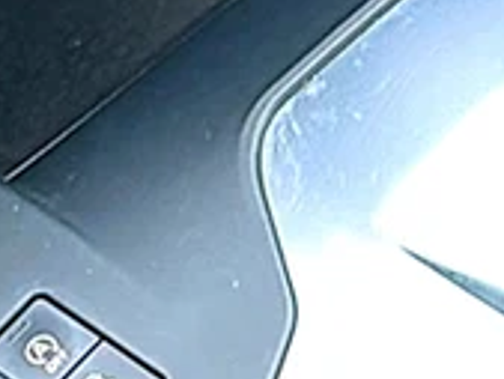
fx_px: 2477
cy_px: 207
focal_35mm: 170
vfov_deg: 8.7
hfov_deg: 11.4
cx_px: 626
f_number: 1.78
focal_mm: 6.86
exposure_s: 1/79
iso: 50
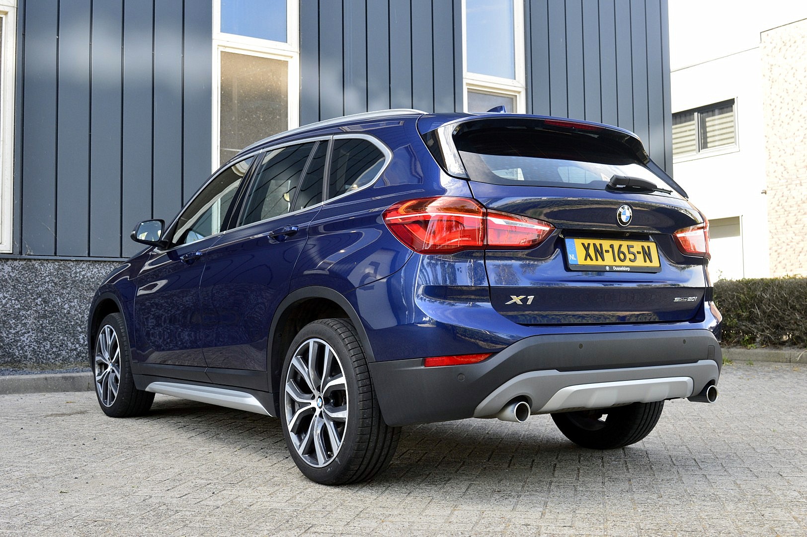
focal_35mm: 42
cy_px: 268
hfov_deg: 46.4
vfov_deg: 31.8
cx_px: 404
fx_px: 941
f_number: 9
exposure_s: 1/100
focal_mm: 28
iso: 400
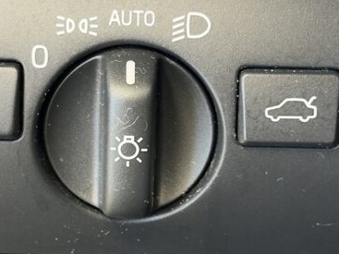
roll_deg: -0.8
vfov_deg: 11.1
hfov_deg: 14.7
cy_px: 124
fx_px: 1312
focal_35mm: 134
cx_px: 128
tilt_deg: -17.1
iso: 500
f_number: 1.78
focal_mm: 6.76
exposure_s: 1/25
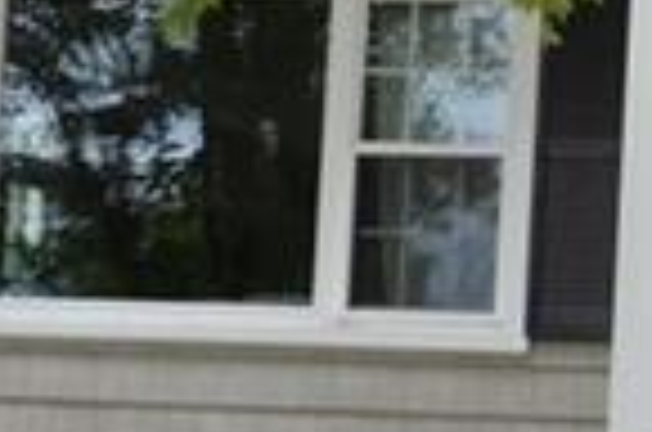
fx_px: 3452
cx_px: 1502
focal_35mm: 191
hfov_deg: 9.7
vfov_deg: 7.1
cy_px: 506
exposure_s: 1/160
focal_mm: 18
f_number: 6.3
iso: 200
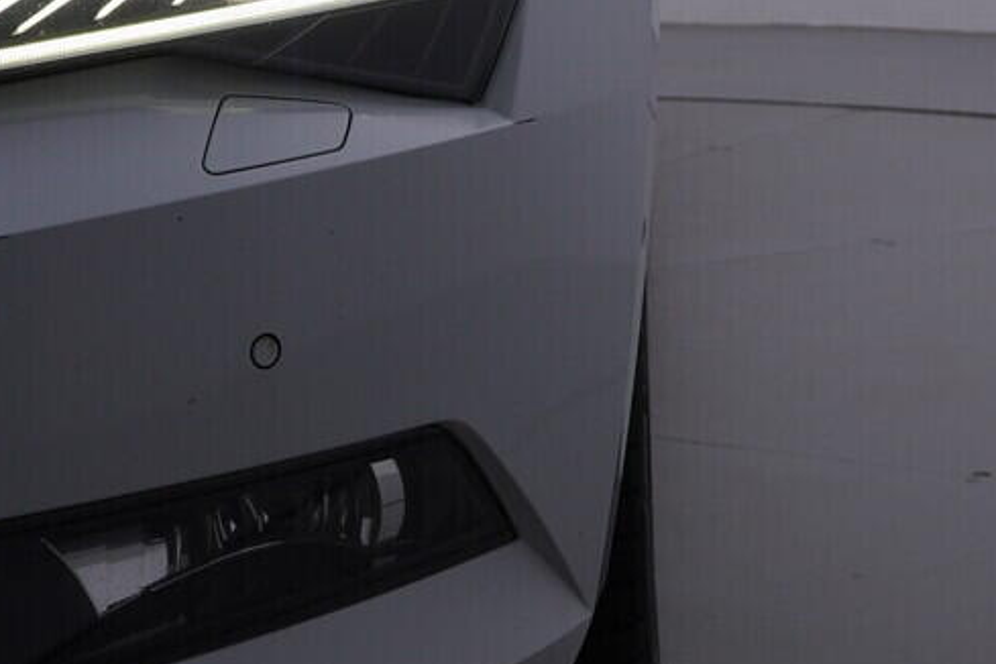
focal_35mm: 106
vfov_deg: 12.9
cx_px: 790
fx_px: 2932
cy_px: 124
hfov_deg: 19.1
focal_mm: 24
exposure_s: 1/160
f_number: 5.6
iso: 125
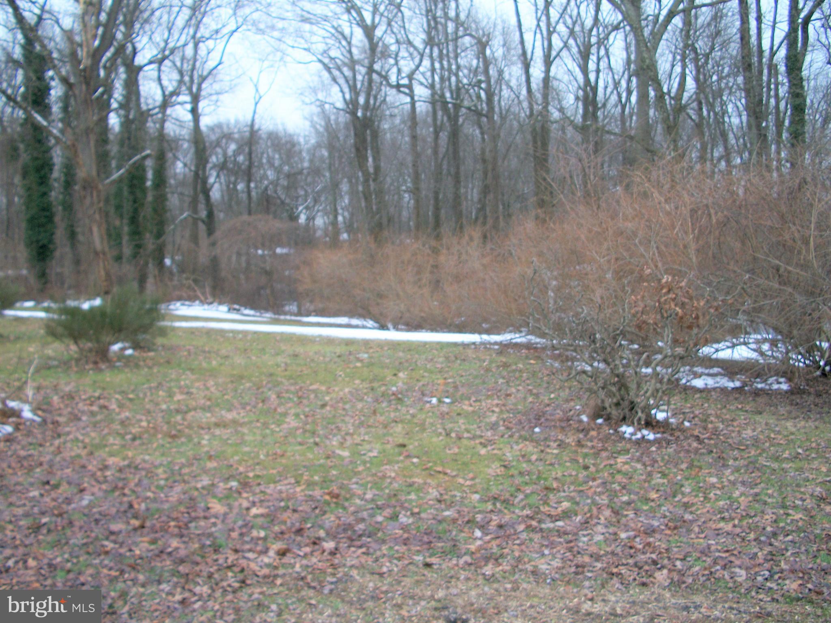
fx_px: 840
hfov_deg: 52.6
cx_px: 416
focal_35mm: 35
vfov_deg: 40.7
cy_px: 312
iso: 80
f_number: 3.1
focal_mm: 6.3
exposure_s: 1/50
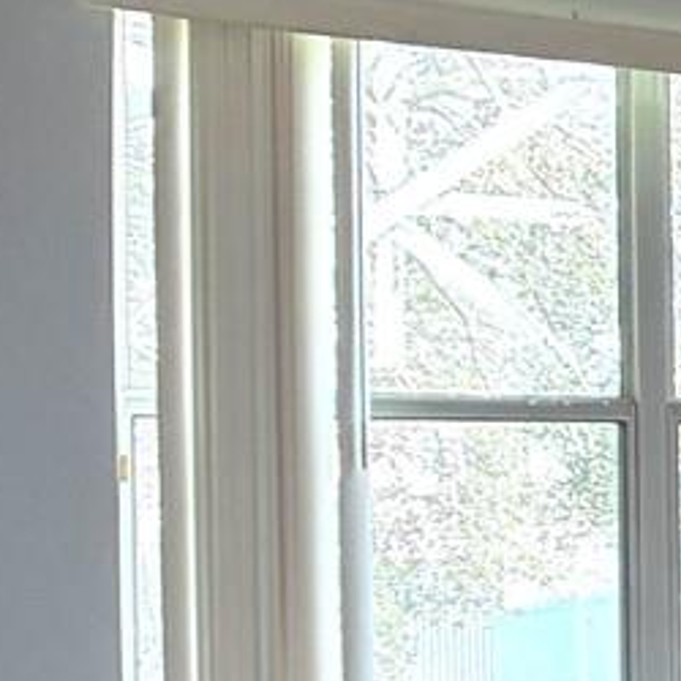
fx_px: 3027
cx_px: 1899
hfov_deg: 10.2
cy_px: 498
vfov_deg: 12.8
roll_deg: +0.7
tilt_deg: -0.1
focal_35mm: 136
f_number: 1.78
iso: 160
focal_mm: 6.76
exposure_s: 1/238
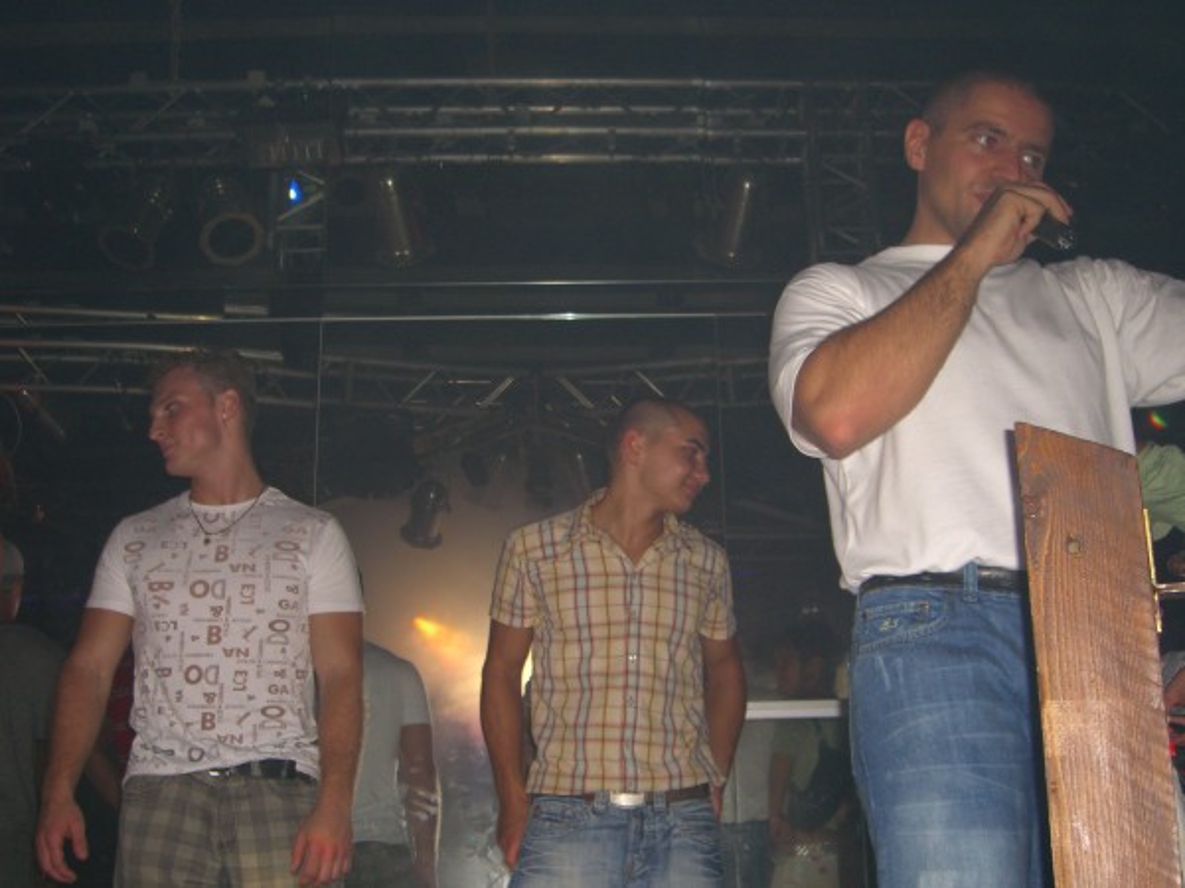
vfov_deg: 31.5
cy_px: 444
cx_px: 592
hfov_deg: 41.2
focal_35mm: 46
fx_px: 1575
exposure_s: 1/60
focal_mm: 9.5
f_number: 3.1
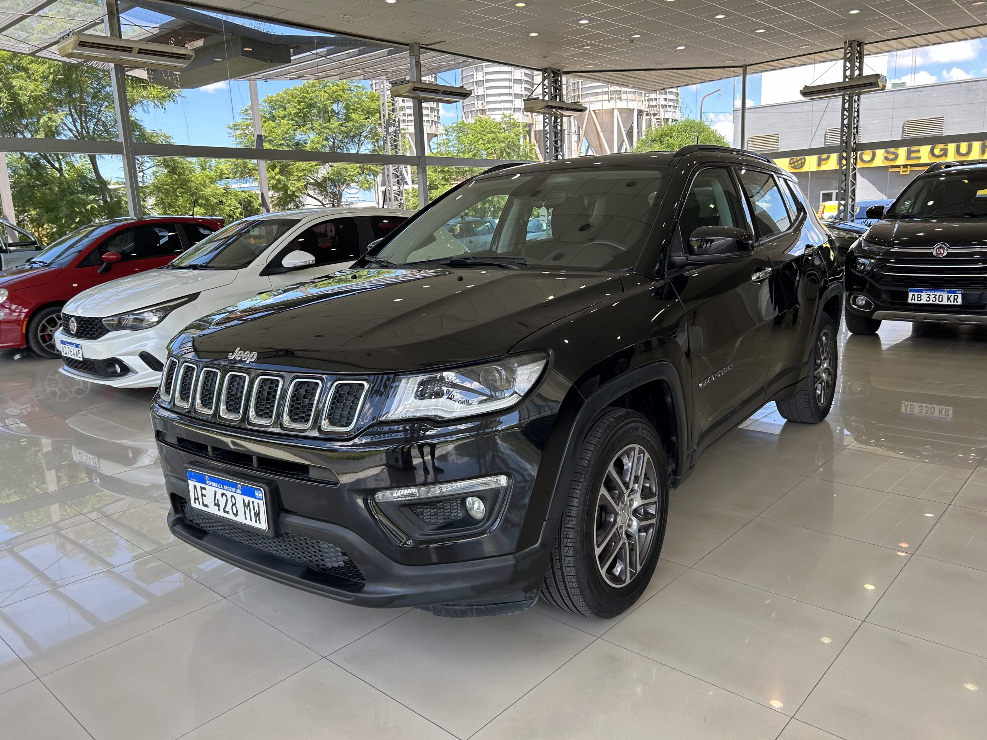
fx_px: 741
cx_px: 494
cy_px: 370
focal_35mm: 26
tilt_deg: -10.3
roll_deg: +2.9
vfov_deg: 53.1
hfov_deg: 67.3
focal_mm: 5.7
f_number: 1.5
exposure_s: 1/509
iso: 50
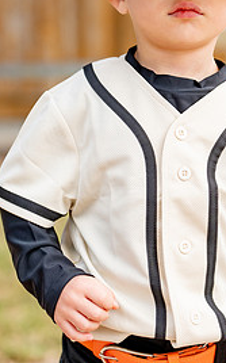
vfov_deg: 16.0
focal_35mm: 130
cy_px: 105
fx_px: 1284
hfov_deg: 10.0
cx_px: 171
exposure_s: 1/320
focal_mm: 50
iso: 320
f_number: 2.2
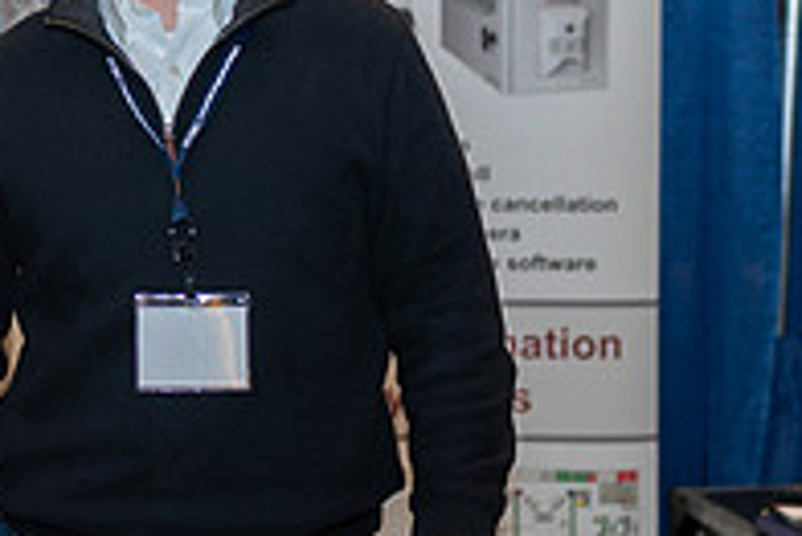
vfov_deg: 12.9
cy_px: 166
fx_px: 2363
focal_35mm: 106
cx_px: -180
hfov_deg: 18.2
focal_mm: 35
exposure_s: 1/125
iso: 125
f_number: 2
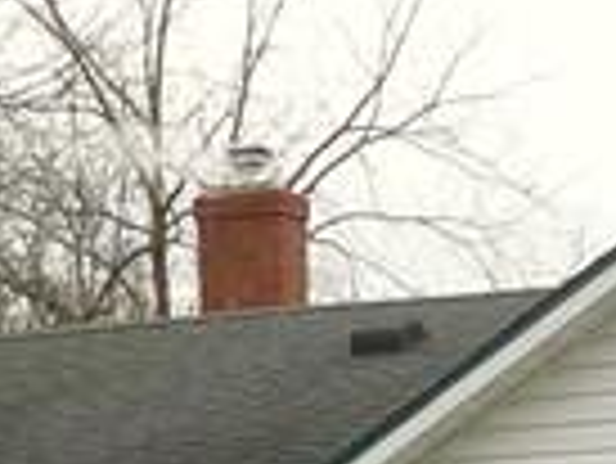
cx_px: -9
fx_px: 4791
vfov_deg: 5.5
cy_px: 694
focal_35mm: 269
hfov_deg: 7.3
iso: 100
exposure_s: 1/250
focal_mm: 6
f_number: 4.5
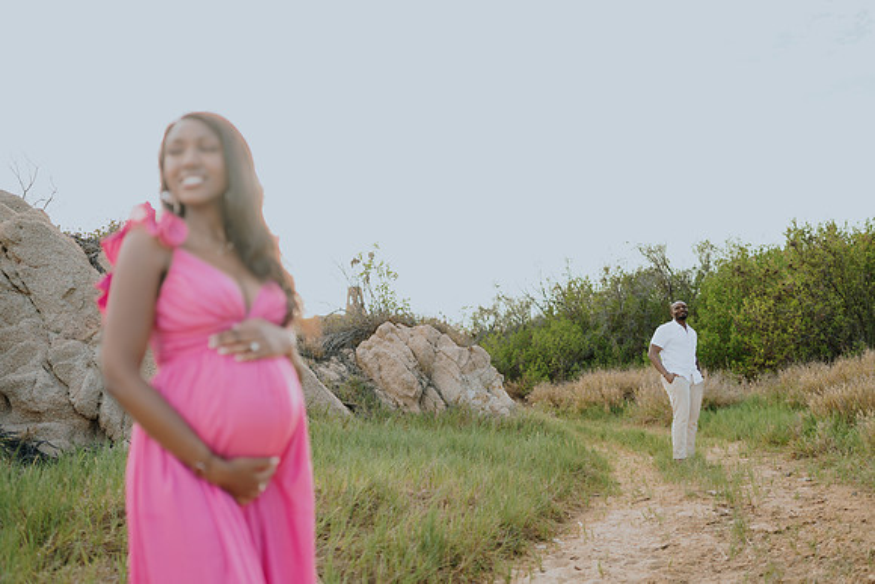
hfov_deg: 54.4
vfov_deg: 37.9
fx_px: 851
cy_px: 292
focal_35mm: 35
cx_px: 438
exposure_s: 1/500
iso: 50
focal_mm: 35
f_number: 1.8
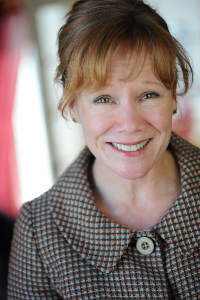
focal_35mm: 105
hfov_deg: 13.0
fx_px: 876
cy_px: 150
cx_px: 100
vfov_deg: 19.5
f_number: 3
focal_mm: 105
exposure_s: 1/320
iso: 500
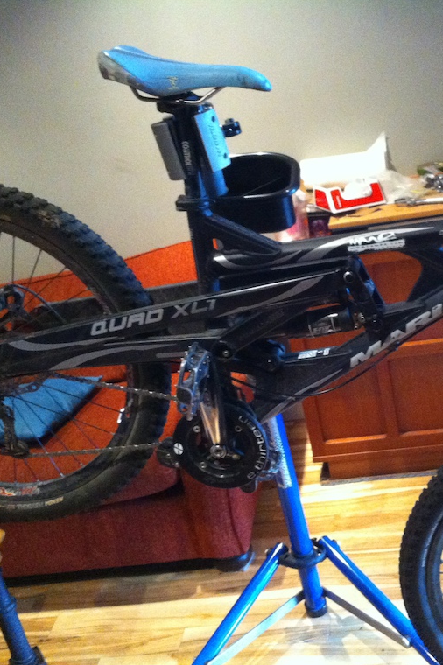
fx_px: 905
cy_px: 332
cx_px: 318
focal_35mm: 49
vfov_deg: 40.4
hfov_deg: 27.2
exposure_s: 1/15
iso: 640
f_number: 2.8
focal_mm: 3.85
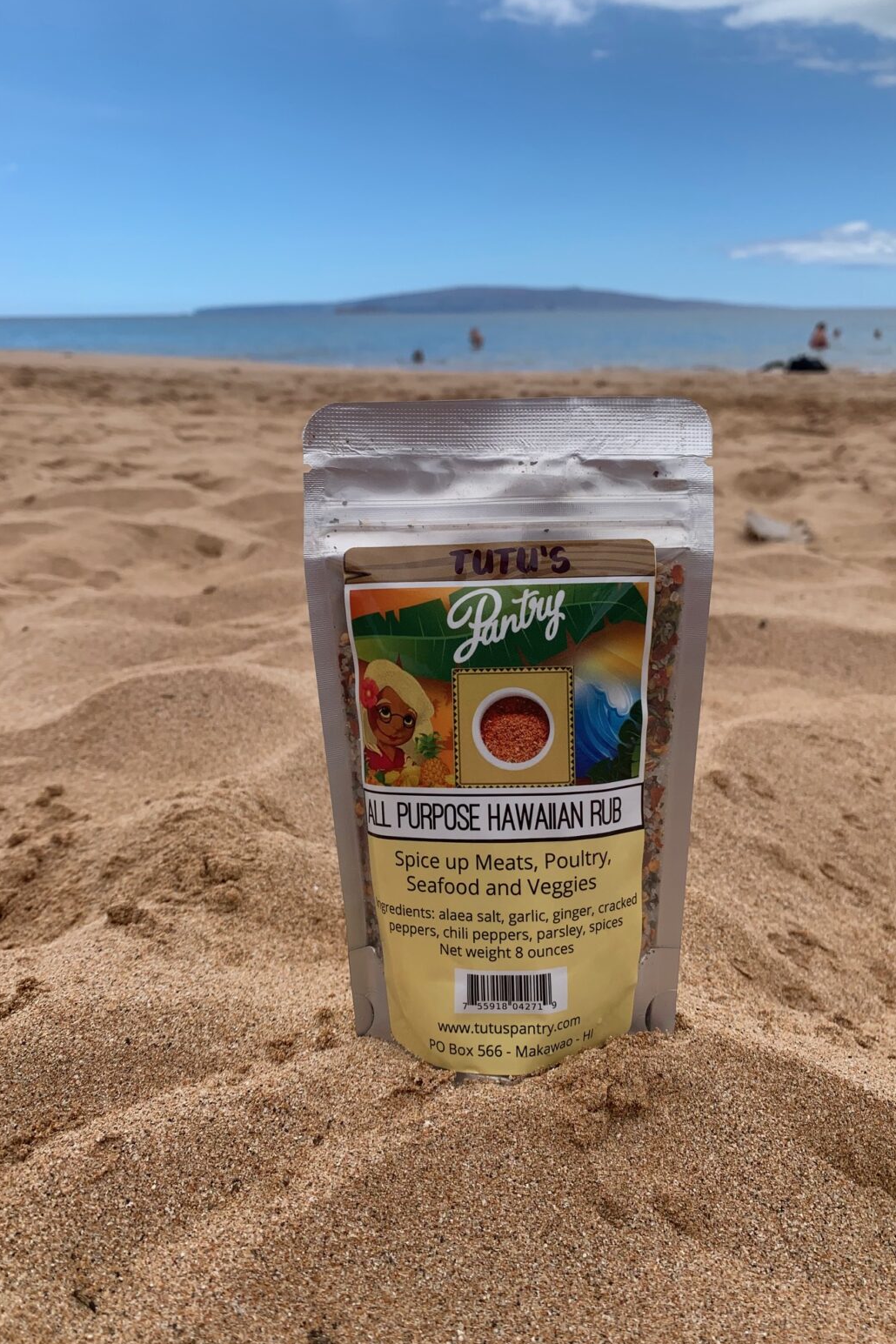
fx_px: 1045
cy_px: 652
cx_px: 463
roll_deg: +0.8
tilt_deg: -16.3
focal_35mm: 28
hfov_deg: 46.4
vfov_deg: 65.5
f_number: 1.8
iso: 25
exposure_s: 1/2755
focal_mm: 4.25
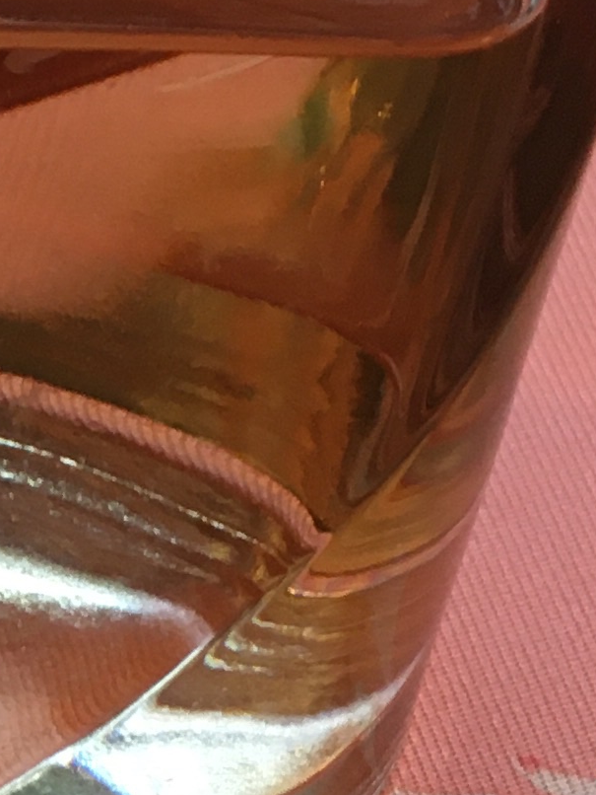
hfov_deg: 9.5
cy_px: 500
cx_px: -612
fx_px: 3327
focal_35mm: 145
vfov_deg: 13.6
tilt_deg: -51.9
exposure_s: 1/30
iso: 64
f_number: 2.2
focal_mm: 4.15
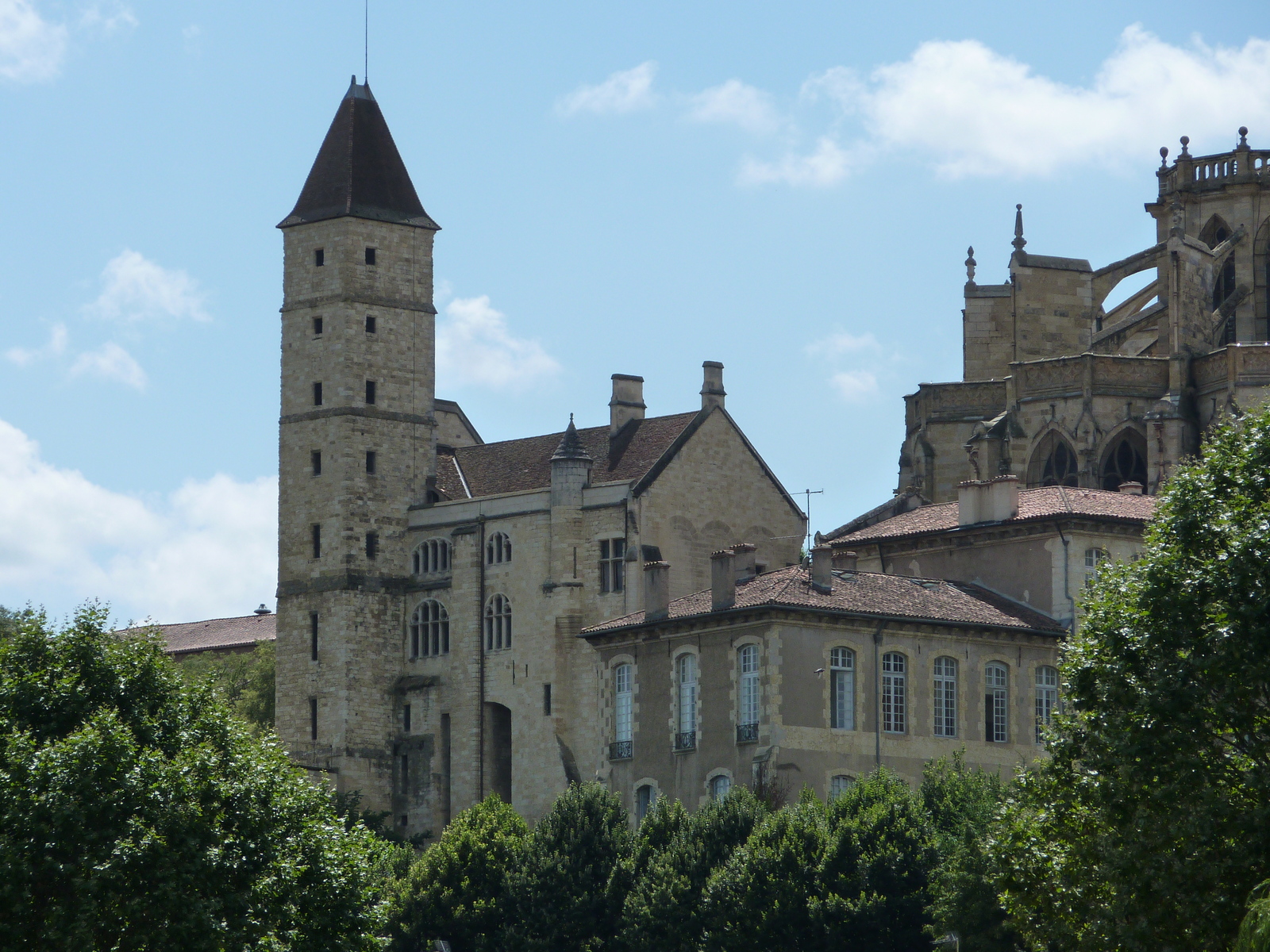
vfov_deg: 7.6
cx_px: 635
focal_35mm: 196
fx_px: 7191
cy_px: 476
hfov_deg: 10.1
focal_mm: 32.1
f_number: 5.6
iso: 125
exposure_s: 1/640
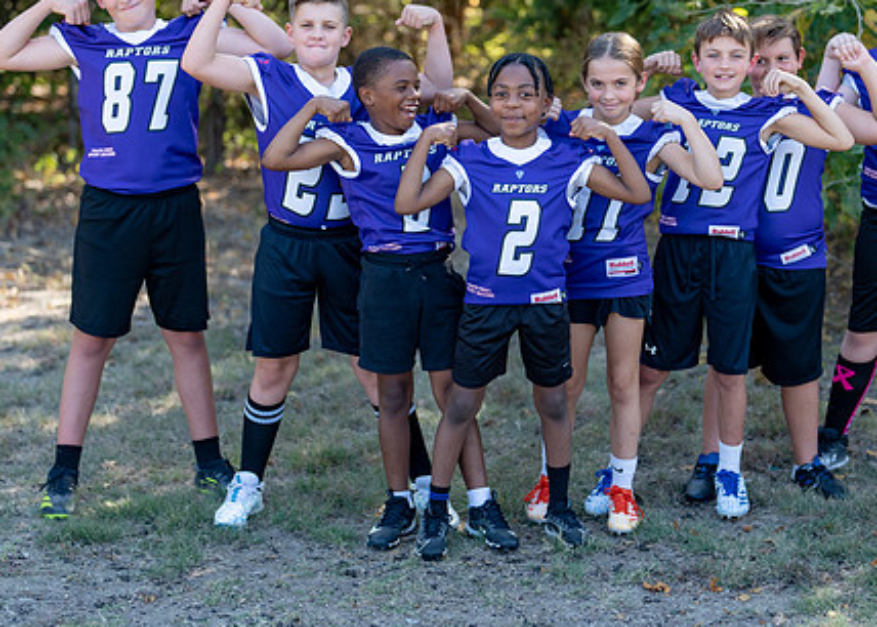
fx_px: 2043
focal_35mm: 82
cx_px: 527
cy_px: 255
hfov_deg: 24.2
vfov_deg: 17.4
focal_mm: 50
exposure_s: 1/1000
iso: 100
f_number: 1.6
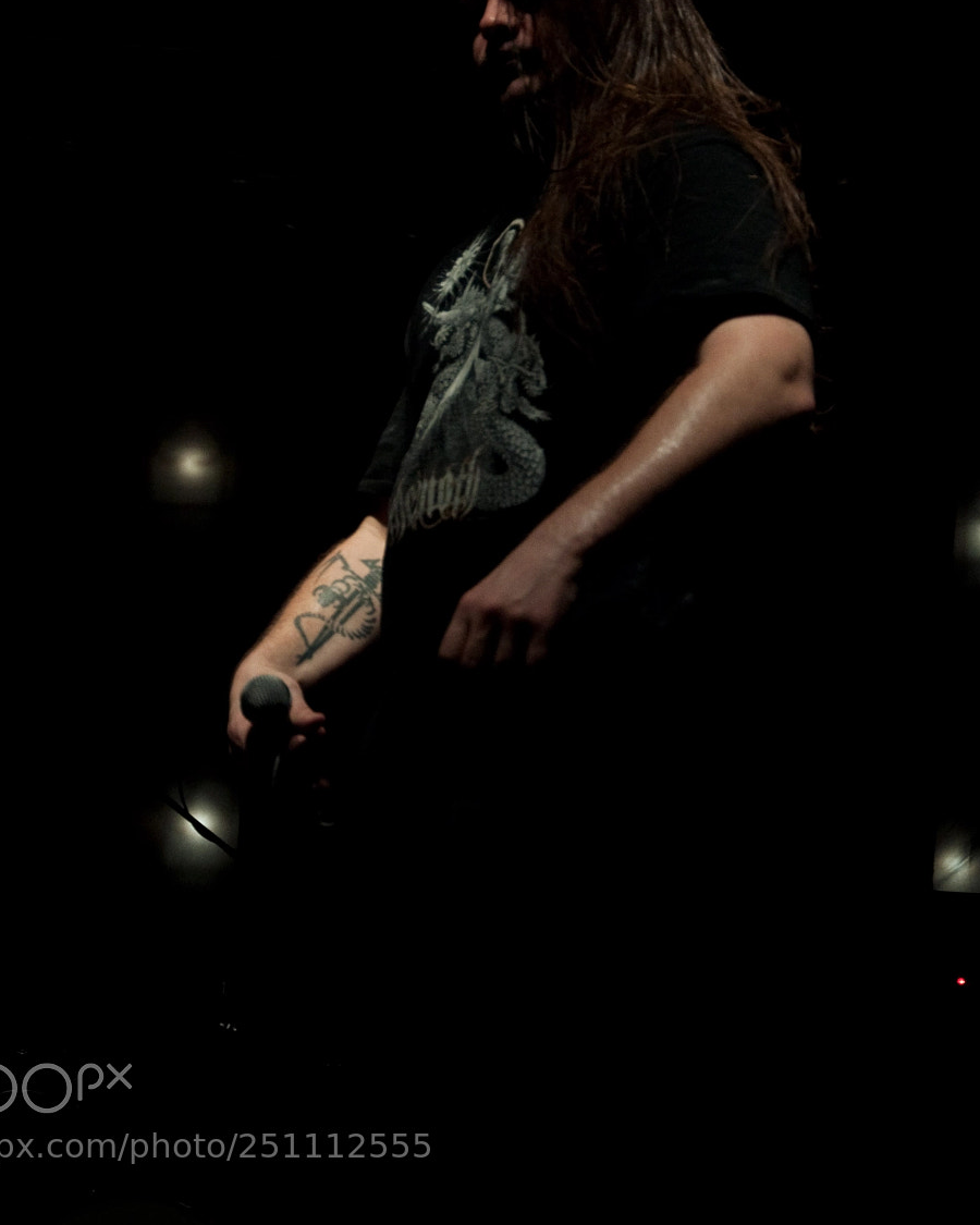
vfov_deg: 18.4
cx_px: 440
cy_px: 360
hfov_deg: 14.8
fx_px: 3771
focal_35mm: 104
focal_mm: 52
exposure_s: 1/80
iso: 800
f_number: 5
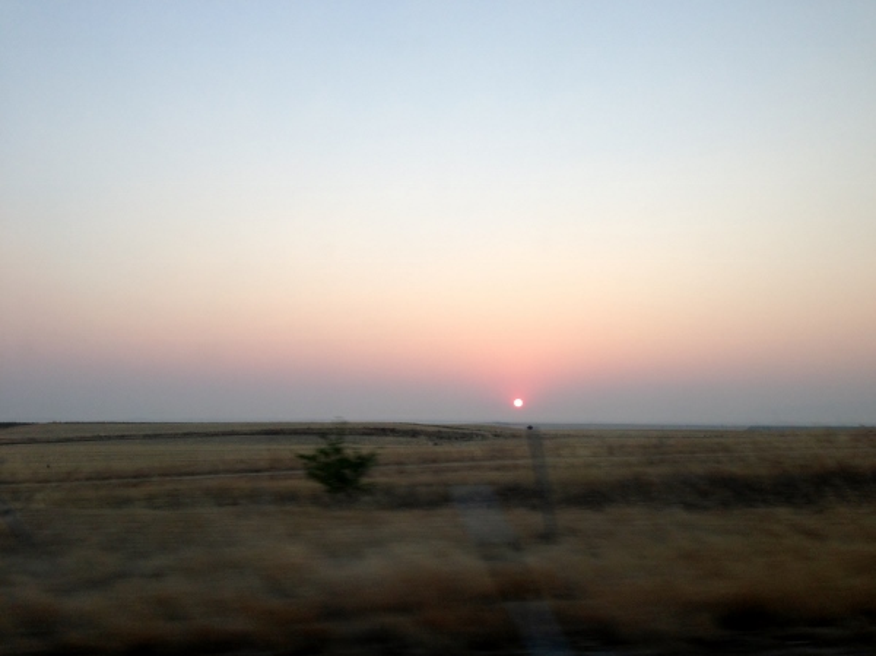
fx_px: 834
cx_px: 438
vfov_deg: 42.9
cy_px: 328
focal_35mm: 33
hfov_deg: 55.4
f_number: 2.4
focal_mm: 4.13
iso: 50
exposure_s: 1/170
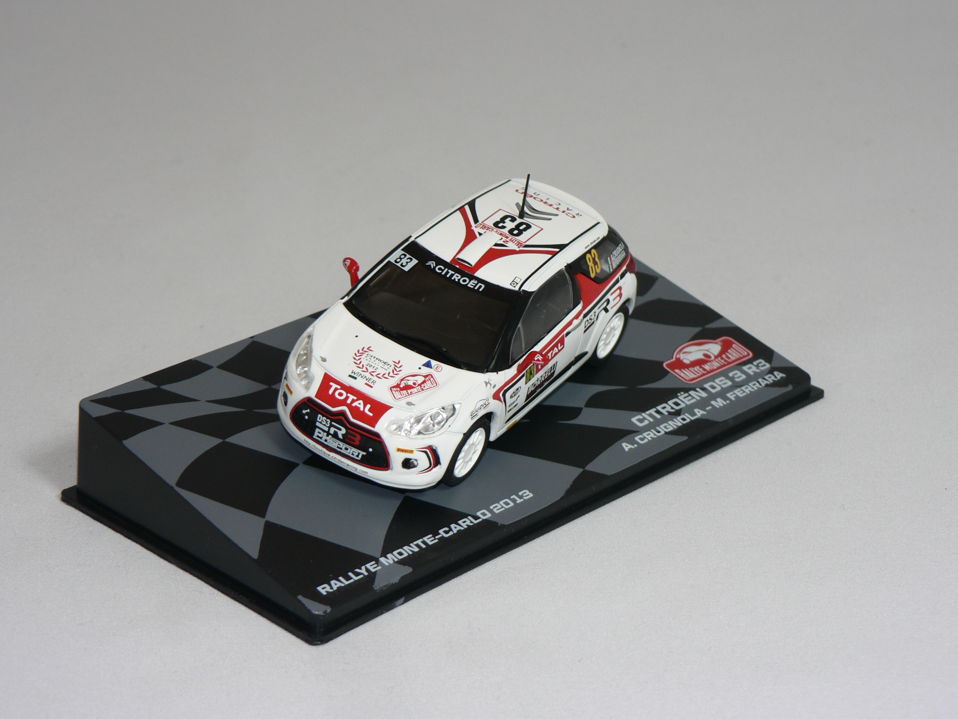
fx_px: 2380
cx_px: 479
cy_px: 360
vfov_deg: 17.2
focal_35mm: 86
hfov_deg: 22.8
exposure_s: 1/60
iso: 80
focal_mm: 14.3
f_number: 3.2
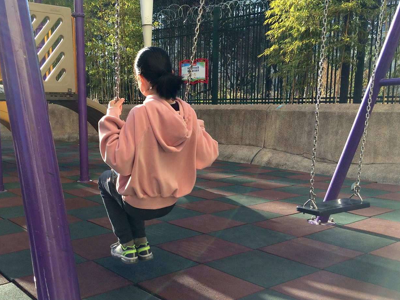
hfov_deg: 48.6
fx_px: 439
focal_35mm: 38
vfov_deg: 37.6
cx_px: 156
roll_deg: +0.6
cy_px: 175
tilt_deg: -10.0
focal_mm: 4.15
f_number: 2.2
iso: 32
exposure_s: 1/651
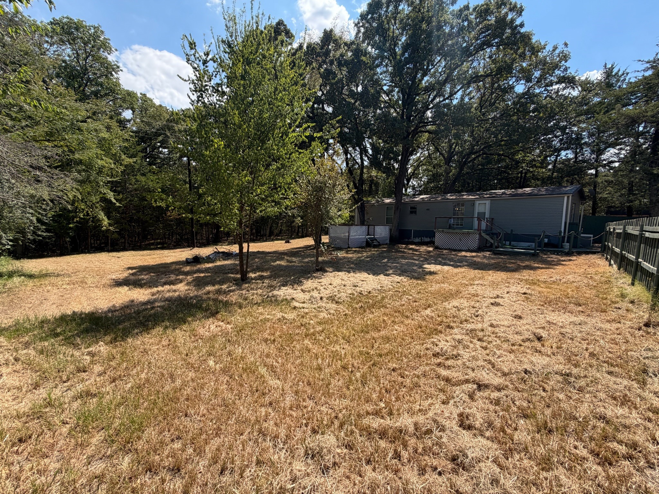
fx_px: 267
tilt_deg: -6.3
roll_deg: -1.6
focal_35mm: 14
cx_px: 330
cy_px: 247
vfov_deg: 85.7
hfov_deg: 102.1
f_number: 2.2
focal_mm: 2.22
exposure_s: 1/770
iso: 40
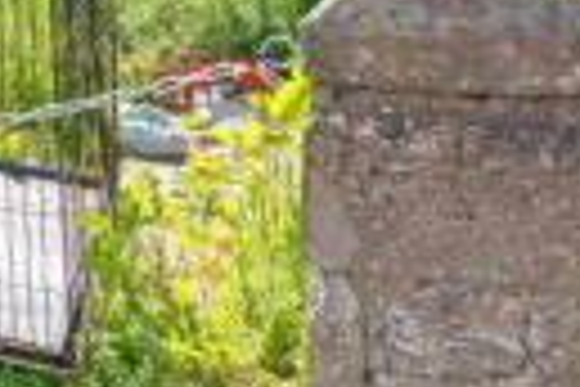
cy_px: -182
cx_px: -333
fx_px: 950
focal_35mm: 59
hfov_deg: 24.5
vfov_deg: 20.1
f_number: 5.6
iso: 200
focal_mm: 16
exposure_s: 1/640
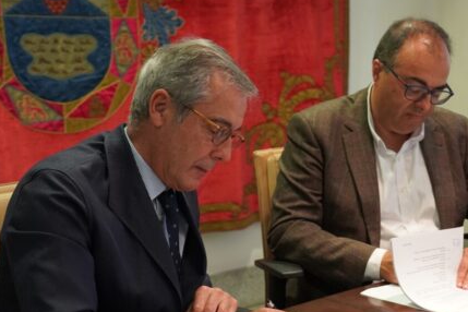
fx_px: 884
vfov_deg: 19.9
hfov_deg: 29.4
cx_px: 328
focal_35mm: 68
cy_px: 230
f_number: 4
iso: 3200
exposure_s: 1/160
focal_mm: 38
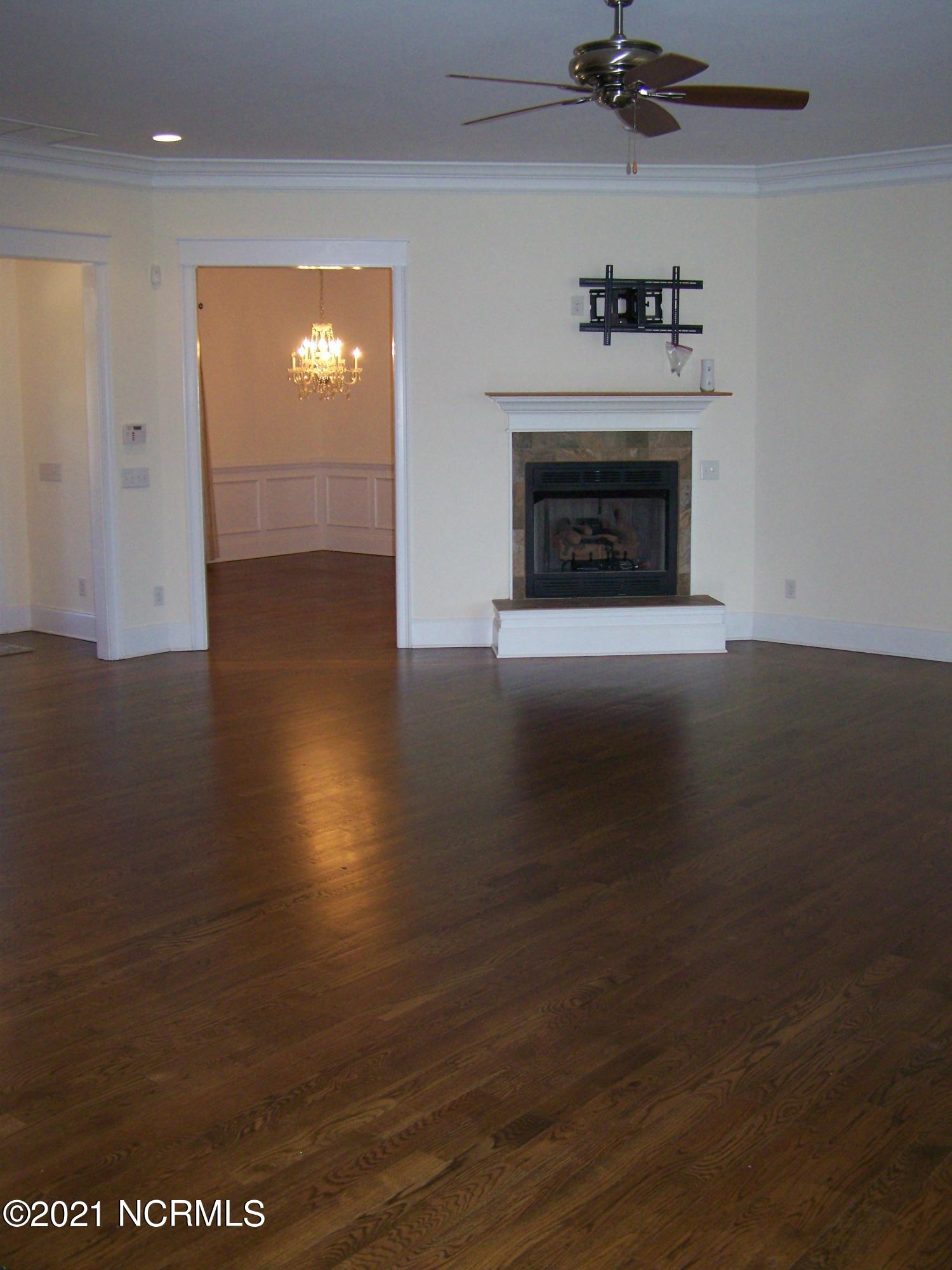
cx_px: 476
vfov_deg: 49.0
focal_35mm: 38
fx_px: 1393
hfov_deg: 37.7
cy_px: 635
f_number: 2.8
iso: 160
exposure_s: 1/60
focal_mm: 6.3
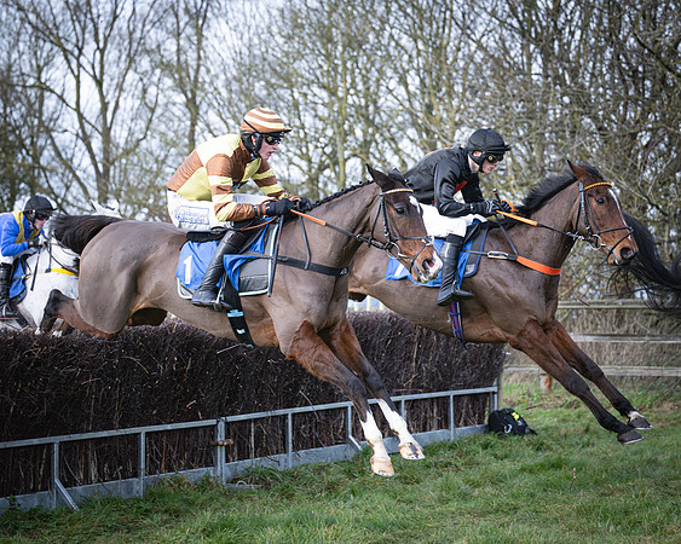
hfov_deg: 22.5
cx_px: 277
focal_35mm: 85
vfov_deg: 18.1
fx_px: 1711
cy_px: 271
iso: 400
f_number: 2.8
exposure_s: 1/1250
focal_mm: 70
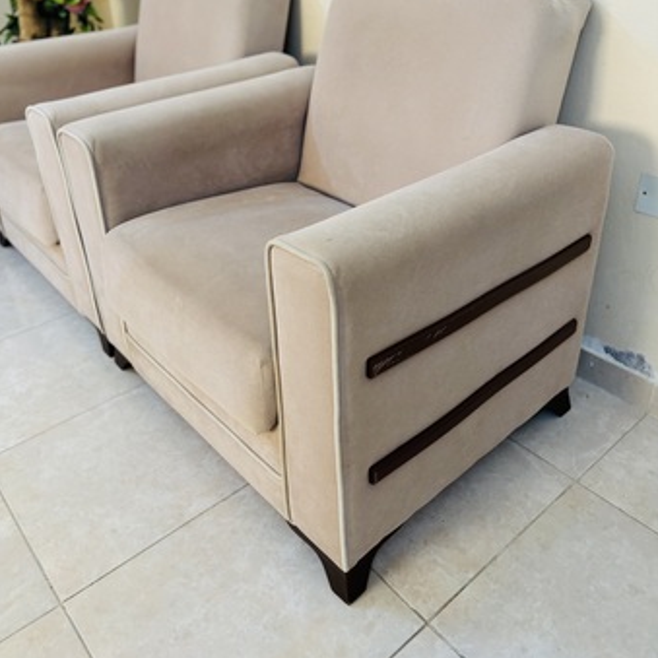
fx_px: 667
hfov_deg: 52.5
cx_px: 329
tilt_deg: -27.9
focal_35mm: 31
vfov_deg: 51.9
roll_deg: +1.3
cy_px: 238
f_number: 1.6
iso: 125
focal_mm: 5.96
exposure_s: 1/60
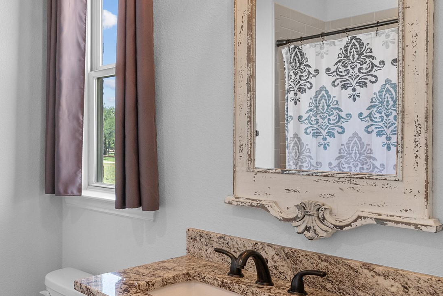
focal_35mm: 34
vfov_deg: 38.8
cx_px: 74
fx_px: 418
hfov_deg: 51.4
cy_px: 162
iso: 800
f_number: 9
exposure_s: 1/15
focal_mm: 17
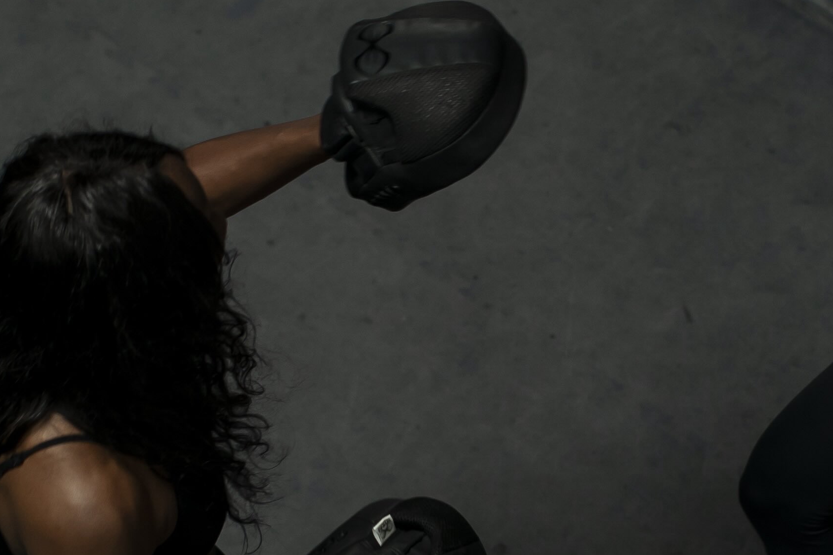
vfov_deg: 7.7
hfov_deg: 11.6
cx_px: 510
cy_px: 411
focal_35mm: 177
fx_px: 4095
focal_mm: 50
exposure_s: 1/160
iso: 800
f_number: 2.5
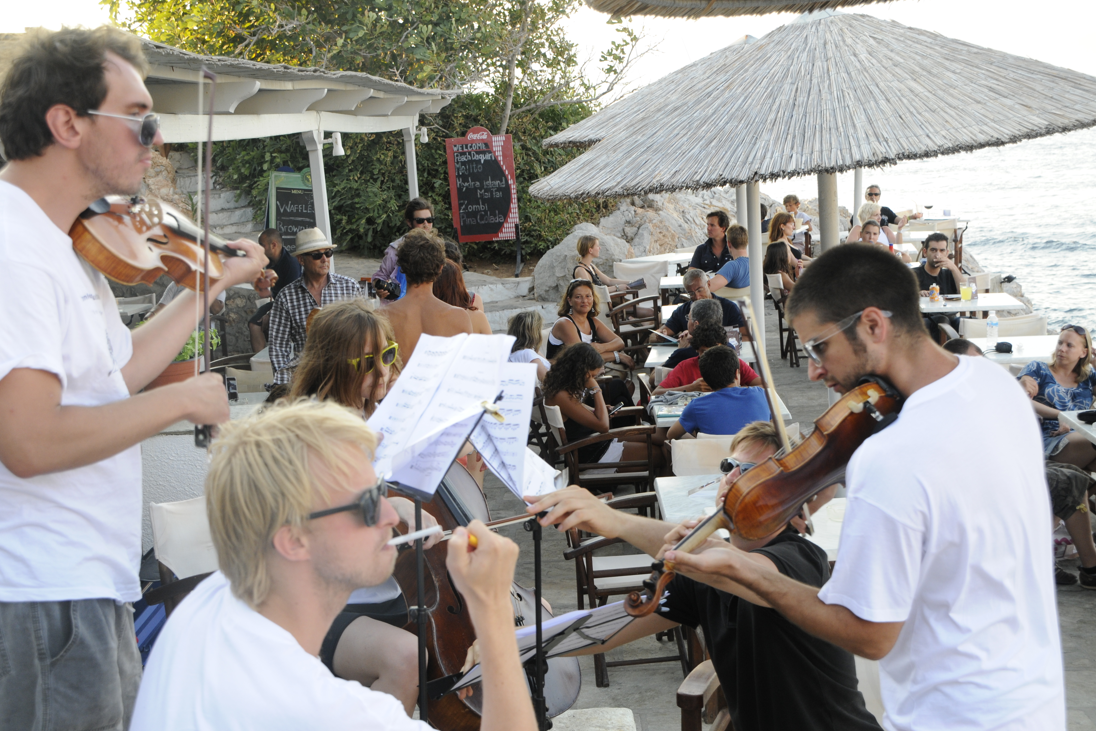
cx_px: 548
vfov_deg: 25.3
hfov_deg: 37.2
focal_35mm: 54
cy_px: 367
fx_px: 1629
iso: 400
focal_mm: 35
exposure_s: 1/125
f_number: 5.6
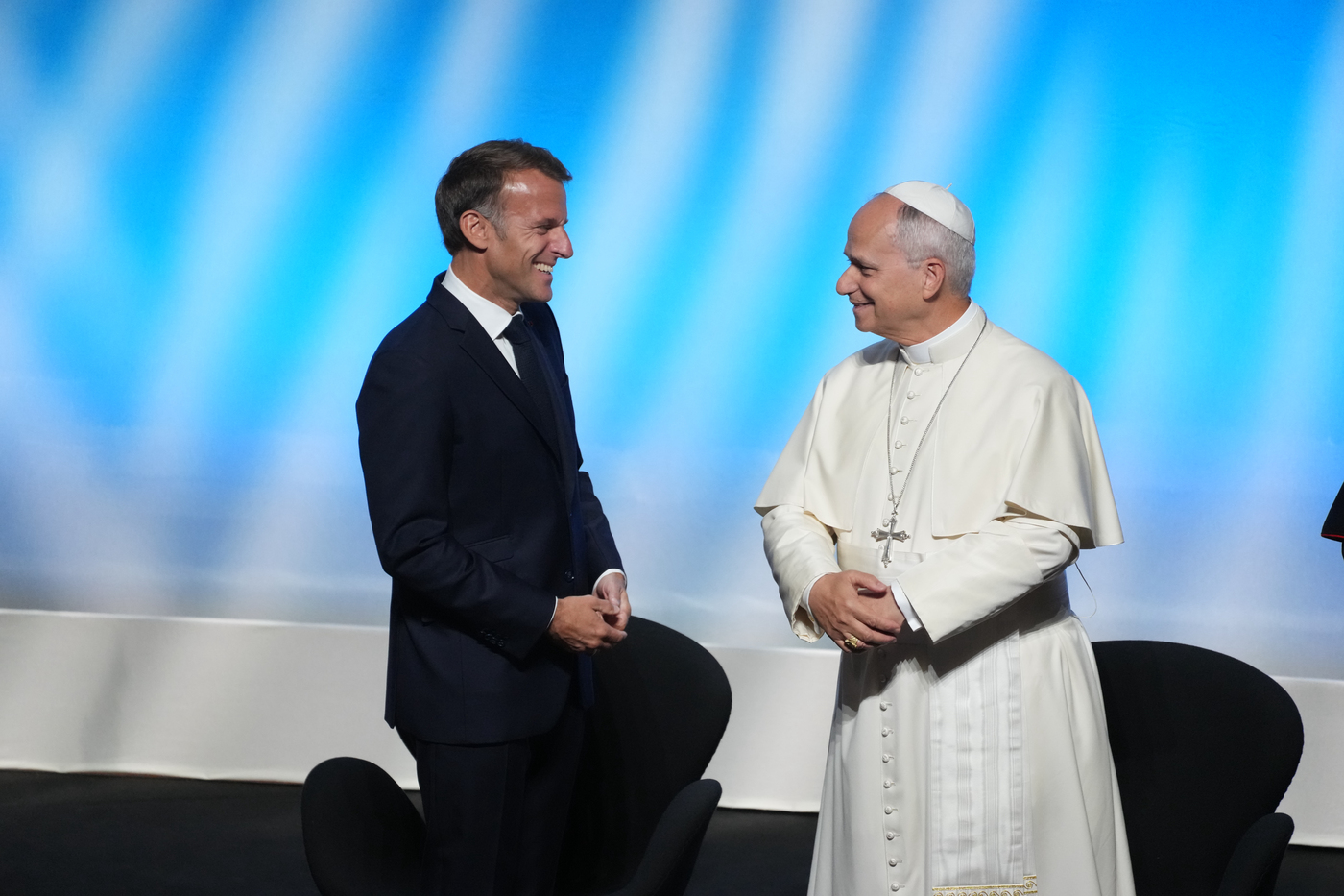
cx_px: 672
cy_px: 448
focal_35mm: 397
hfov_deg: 5.2
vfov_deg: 3.5
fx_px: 14819
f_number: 5.6
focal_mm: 397
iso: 5000
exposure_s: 1/250
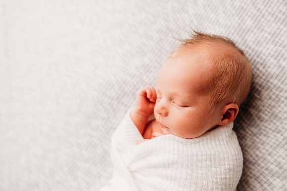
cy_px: 100
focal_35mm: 30
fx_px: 242
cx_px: 166
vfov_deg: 43.1
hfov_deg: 61.0
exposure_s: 1/160
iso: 80
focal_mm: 24
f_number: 2.5
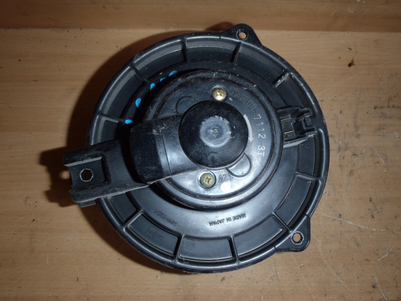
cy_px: 150
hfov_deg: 63.4
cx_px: 200
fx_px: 324
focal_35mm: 28
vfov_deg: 49.7
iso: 100
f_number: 3.9
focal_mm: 5
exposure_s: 1/30
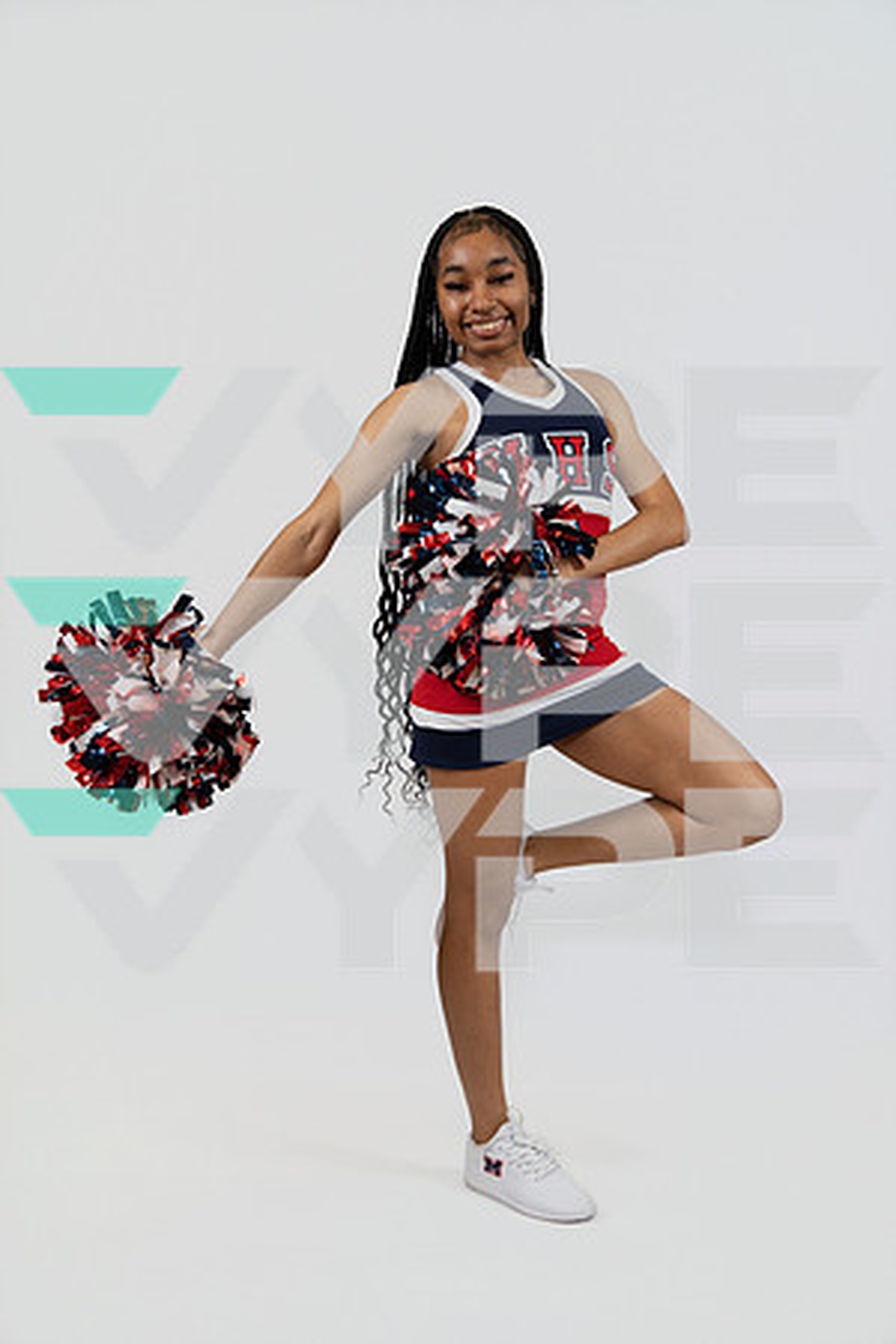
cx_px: 448
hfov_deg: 30.3
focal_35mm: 44
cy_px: 672
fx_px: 1654
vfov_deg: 44.2
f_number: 4
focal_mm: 44.3
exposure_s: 1/125
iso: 400
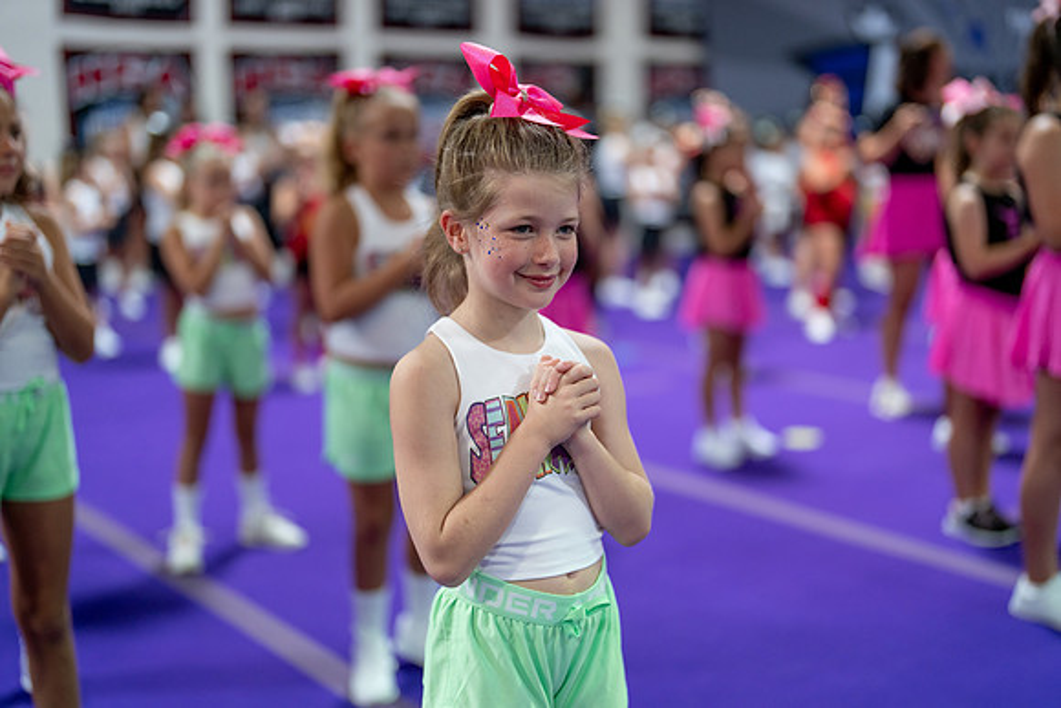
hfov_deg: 39.6
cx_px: 530
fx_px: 1474
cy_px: 354
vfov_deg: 27.0
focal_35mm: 50
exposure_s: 1/400
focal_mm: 50
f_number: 1.2
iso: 640
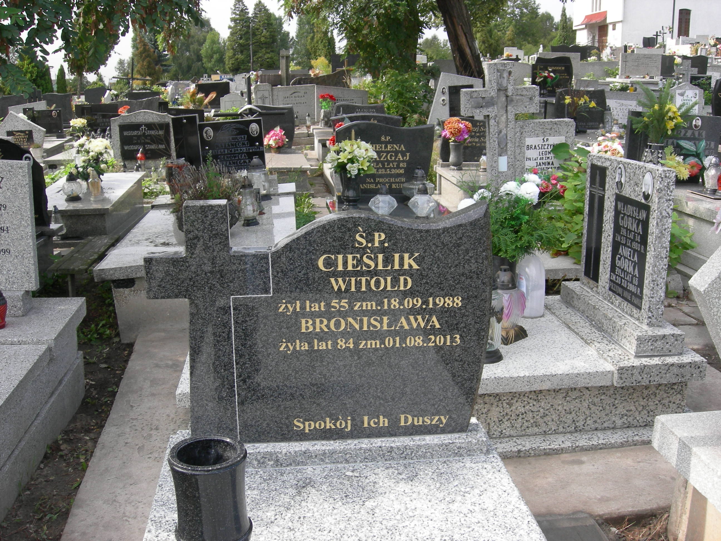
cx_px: 360
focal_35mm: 36
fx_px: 750
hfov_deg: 51.4
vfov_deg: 39.7
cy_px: 270
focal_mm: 7.5
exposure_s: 1/178
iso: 64
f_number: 4.8
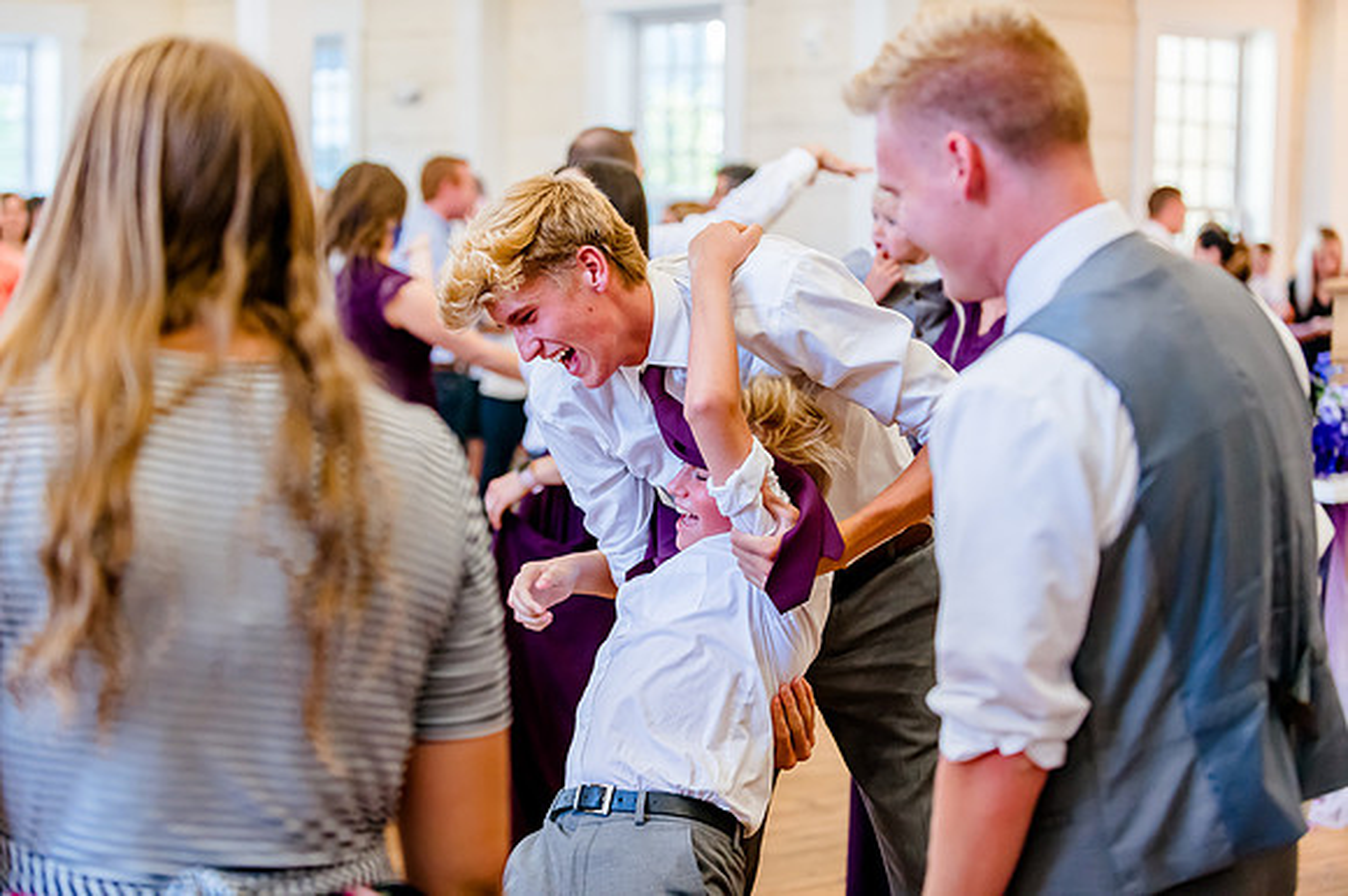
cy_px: 448
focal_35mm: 70
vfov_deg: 19.4
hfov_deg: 28.9
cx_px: 674
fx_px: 2620
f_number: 2.8
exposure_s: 1/640
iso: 2500
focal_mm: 70
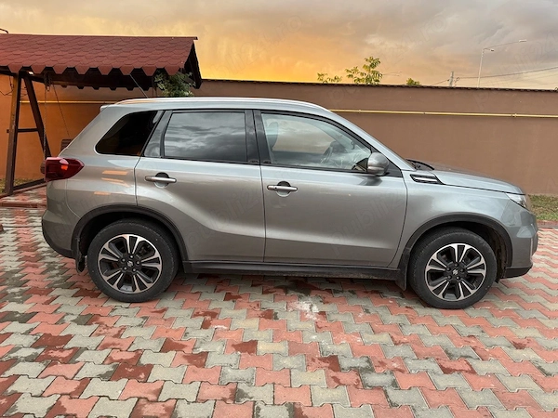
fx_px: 387
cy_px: 209
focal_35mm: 24
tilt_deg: -12.2
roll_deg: -2.6
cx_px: 279
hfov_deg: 71.6
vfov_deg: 56.8
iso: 200
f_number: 1.78
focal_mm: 6.76
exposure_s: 1/111
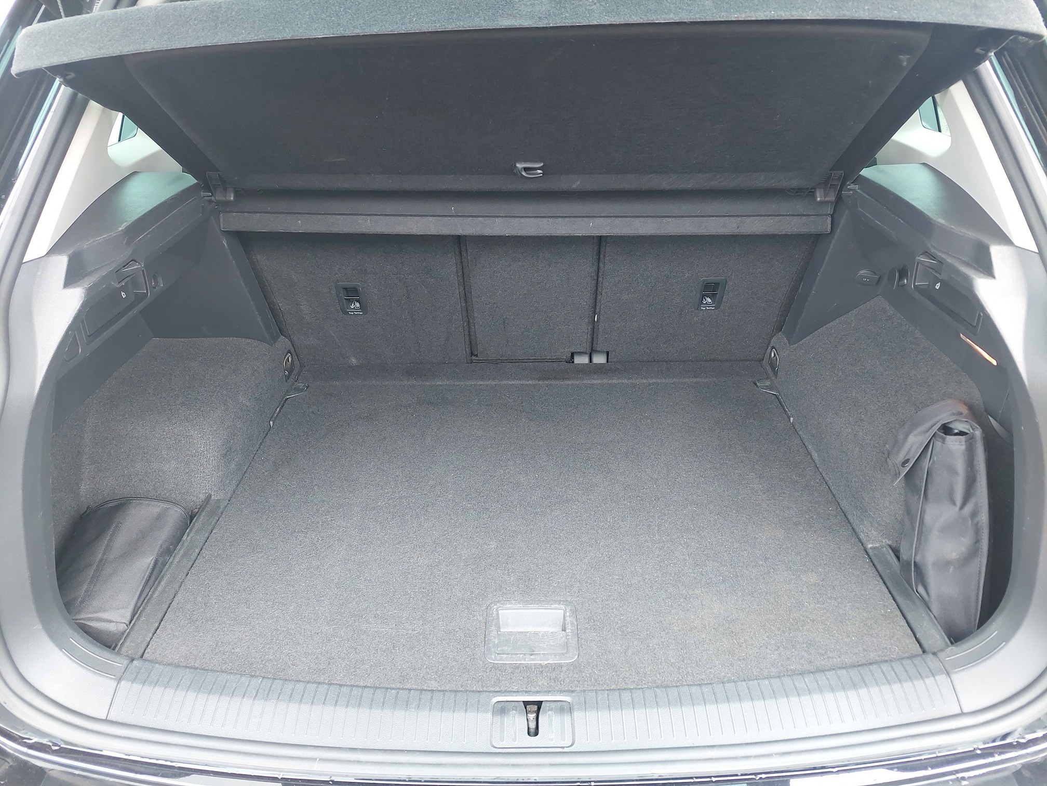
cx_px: 524
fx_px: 726
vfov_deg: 56.8
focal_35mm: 24
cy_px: 393
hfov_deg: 71.6
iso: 100
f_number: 1.8
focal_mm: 5.23
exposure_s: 1/100
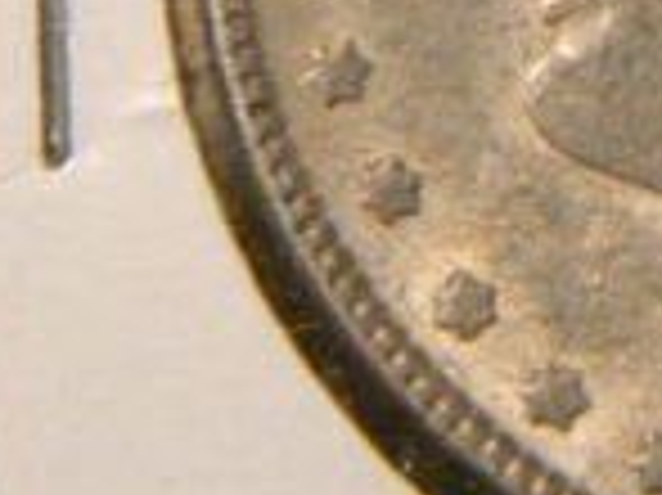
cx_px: 970
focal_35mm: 268
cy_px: -162
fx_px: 5121
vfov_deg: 5.5
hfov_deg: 7.3
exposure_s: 1/30
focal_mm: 15.1
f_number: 4.5
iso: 215
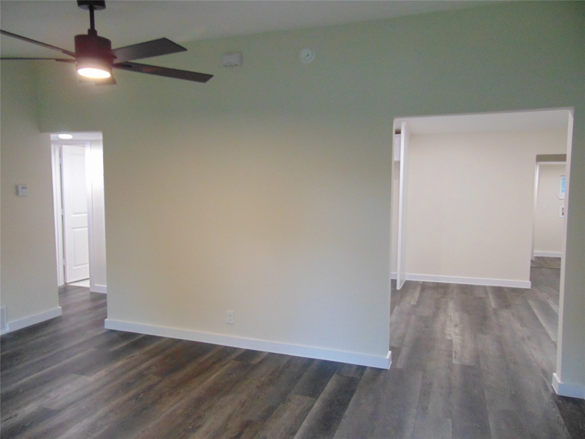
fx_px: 422
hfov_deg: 69.4
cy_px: 220
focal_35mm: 25
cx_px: 292
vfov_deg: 54.9
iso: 400
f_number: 3
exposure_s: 1/30
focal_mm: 4.5
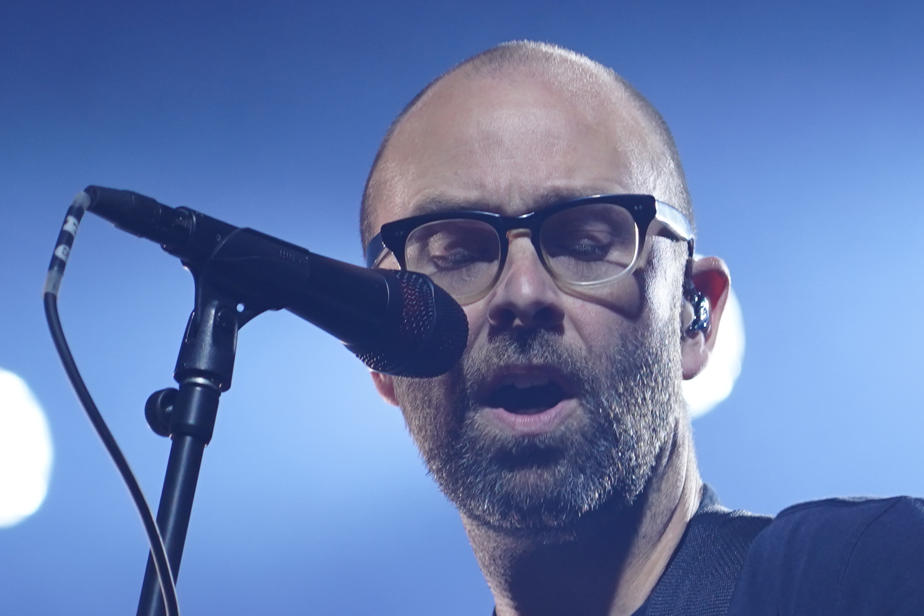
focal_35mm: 299
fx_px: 7674
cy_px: 694
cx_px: 616
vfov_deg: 4.6
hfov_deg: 6.9
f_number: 4
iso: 500
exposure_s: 1/160
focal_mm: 105
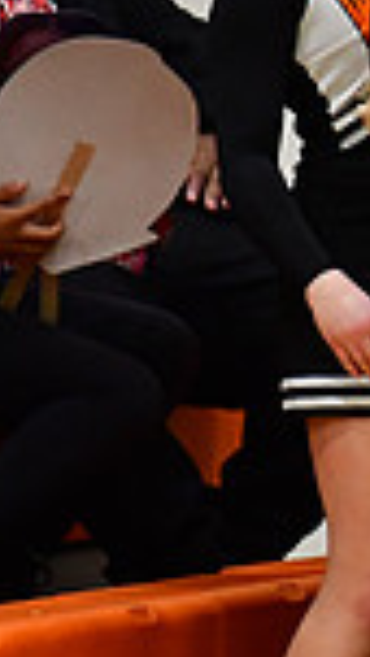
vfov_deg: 1.8
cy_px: 133
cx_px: 1114
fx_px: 20988
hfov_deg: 1.0
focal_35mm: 1204
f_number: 3.5
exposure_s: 1/500
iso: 4000
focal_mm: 200
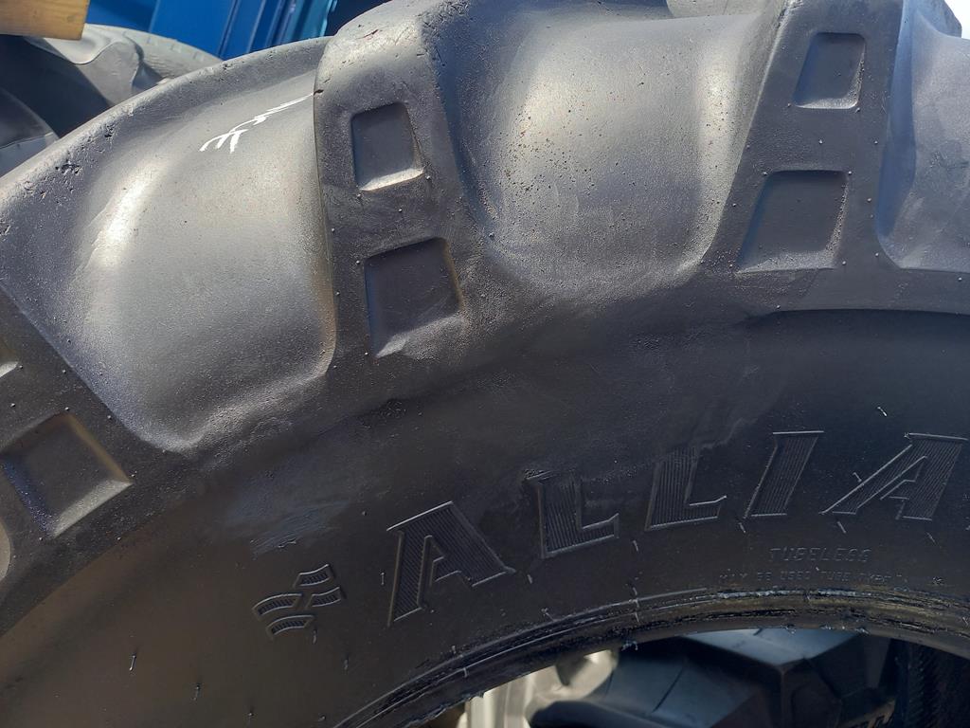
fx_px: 701
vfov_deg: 54.9
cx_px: 485
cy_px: 364
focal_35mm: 25
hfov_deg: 69.4
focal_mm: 4.65
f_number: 1.8
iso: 50
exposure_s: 1/127
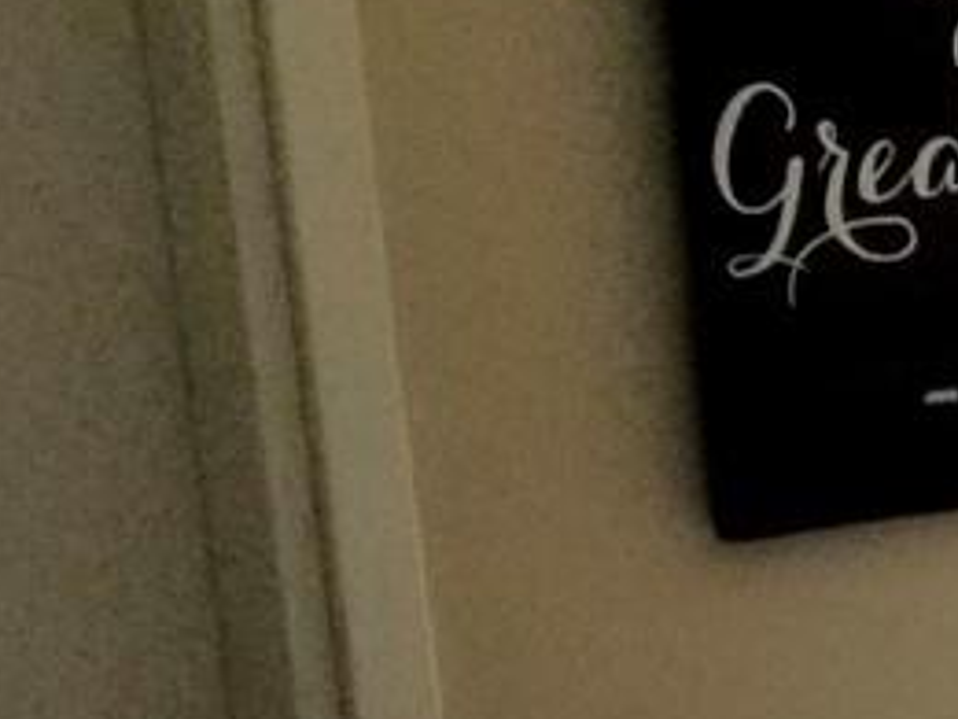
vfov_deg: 9.1
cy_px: 981
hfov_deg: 9.9
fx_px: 4428
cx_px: 2712
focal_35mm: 160
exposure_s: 1/136
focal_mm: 4.3
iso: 50
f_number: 1.7
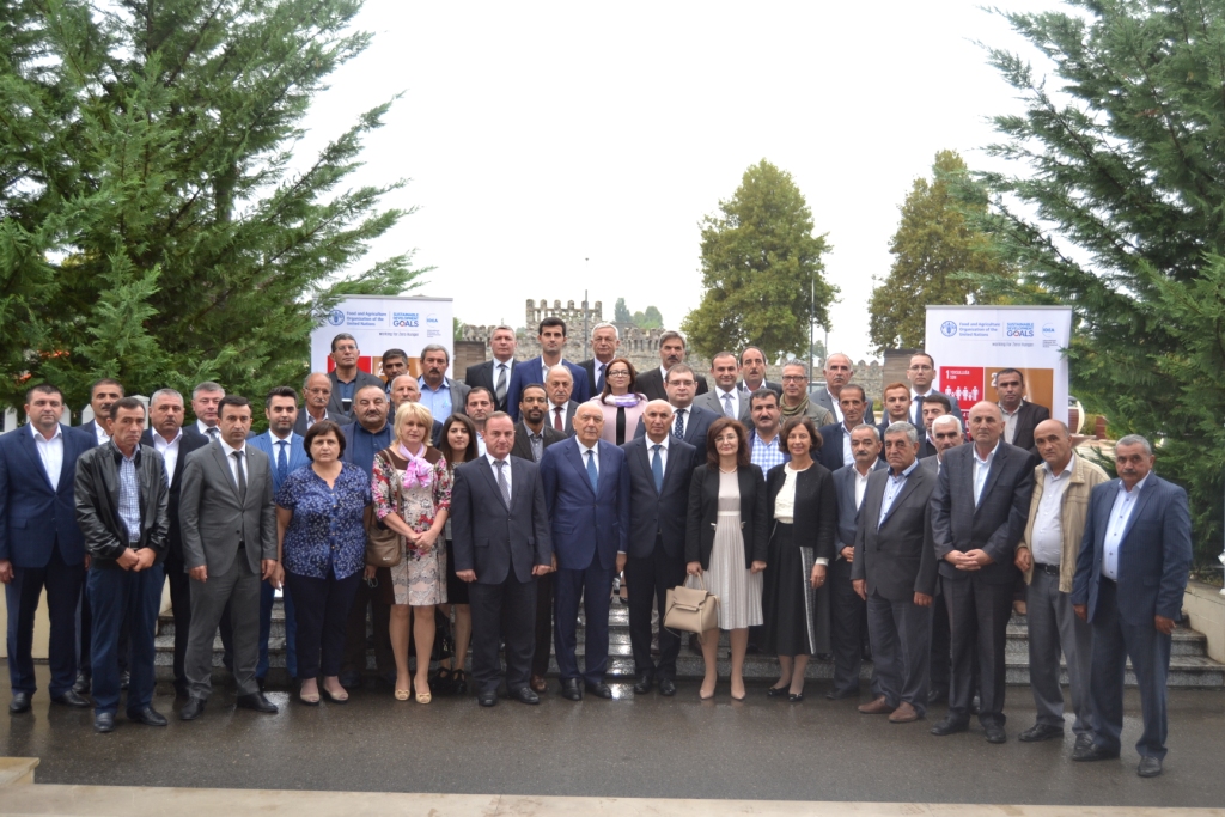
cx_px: 612
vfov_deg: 34.2
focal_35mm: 39
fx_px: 1327
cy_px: 408
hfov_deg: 49.5
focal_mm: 26
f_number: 4
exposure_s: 1/125
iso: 220
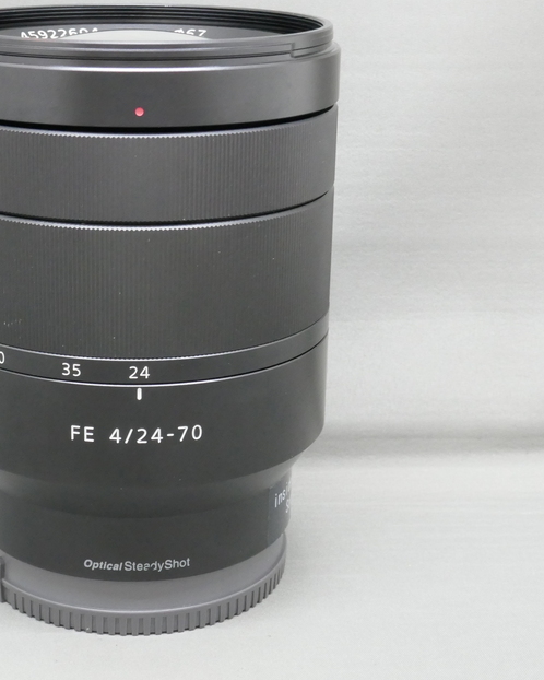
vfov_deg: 28.3
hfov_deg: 22.7
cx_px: 166
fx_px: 1348
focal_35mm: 67
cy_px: 312
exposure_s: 1/10
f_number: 8
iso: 1600
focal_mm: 13.3
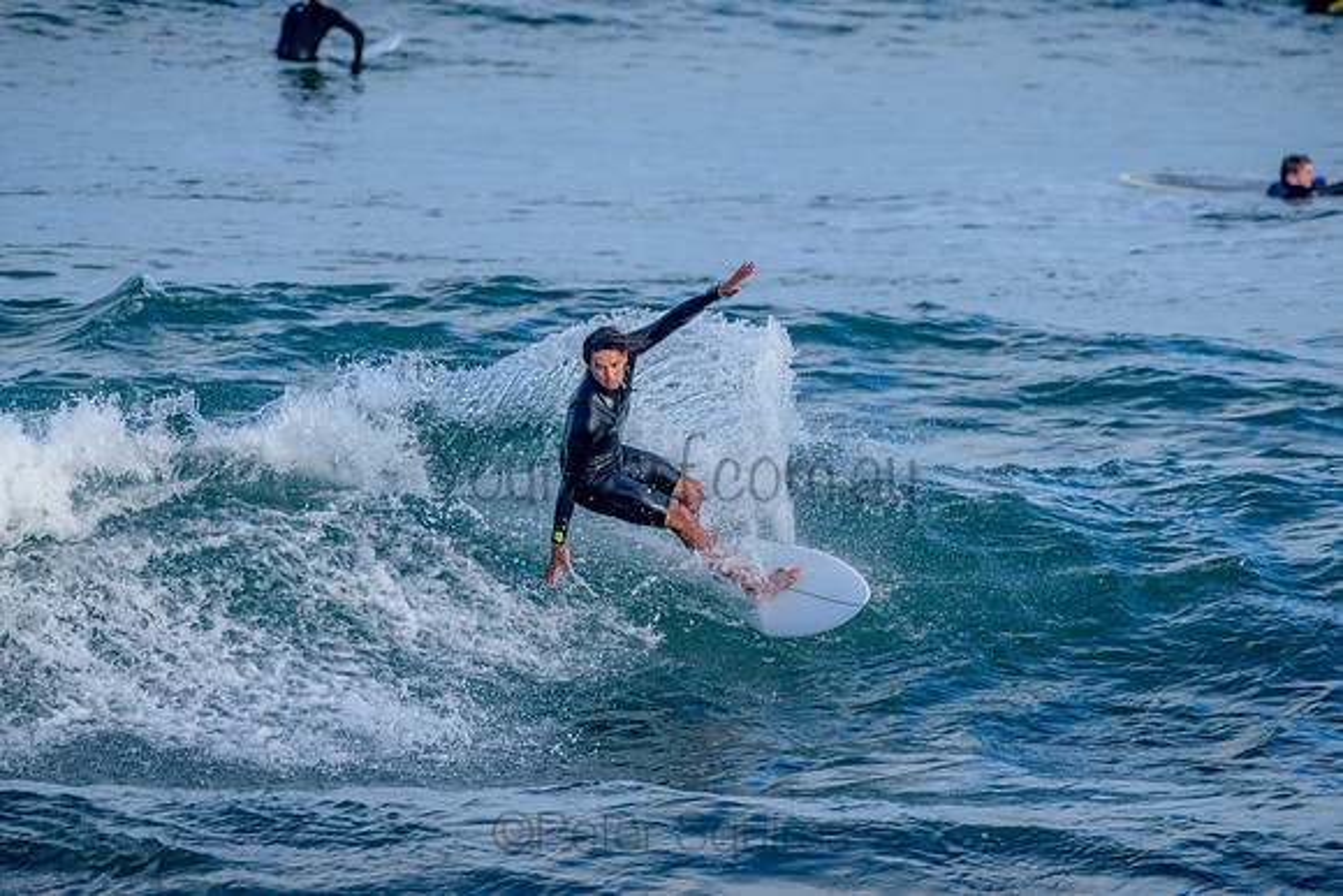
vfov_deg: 2.2
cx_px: 672
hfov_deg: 3.4
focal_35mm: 612
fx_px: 22837
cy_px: 448
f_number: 5.6
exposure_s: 1/1250
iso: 360
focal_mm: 500
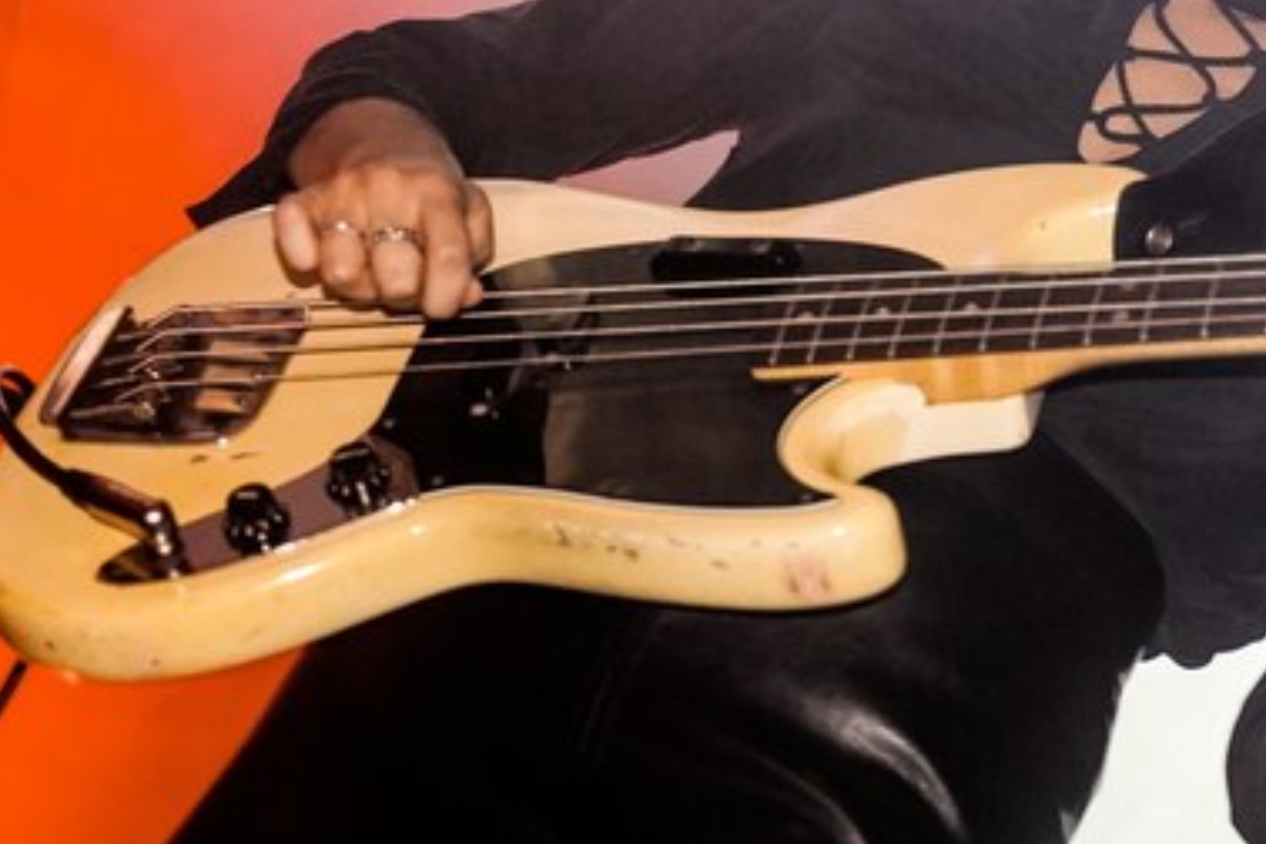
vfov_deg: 11.1
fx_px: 4325
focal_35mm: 123
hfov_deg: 16.5
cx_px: 1105
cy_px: 178
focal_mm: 49
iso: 2500
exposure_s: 1/60
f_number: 2.8
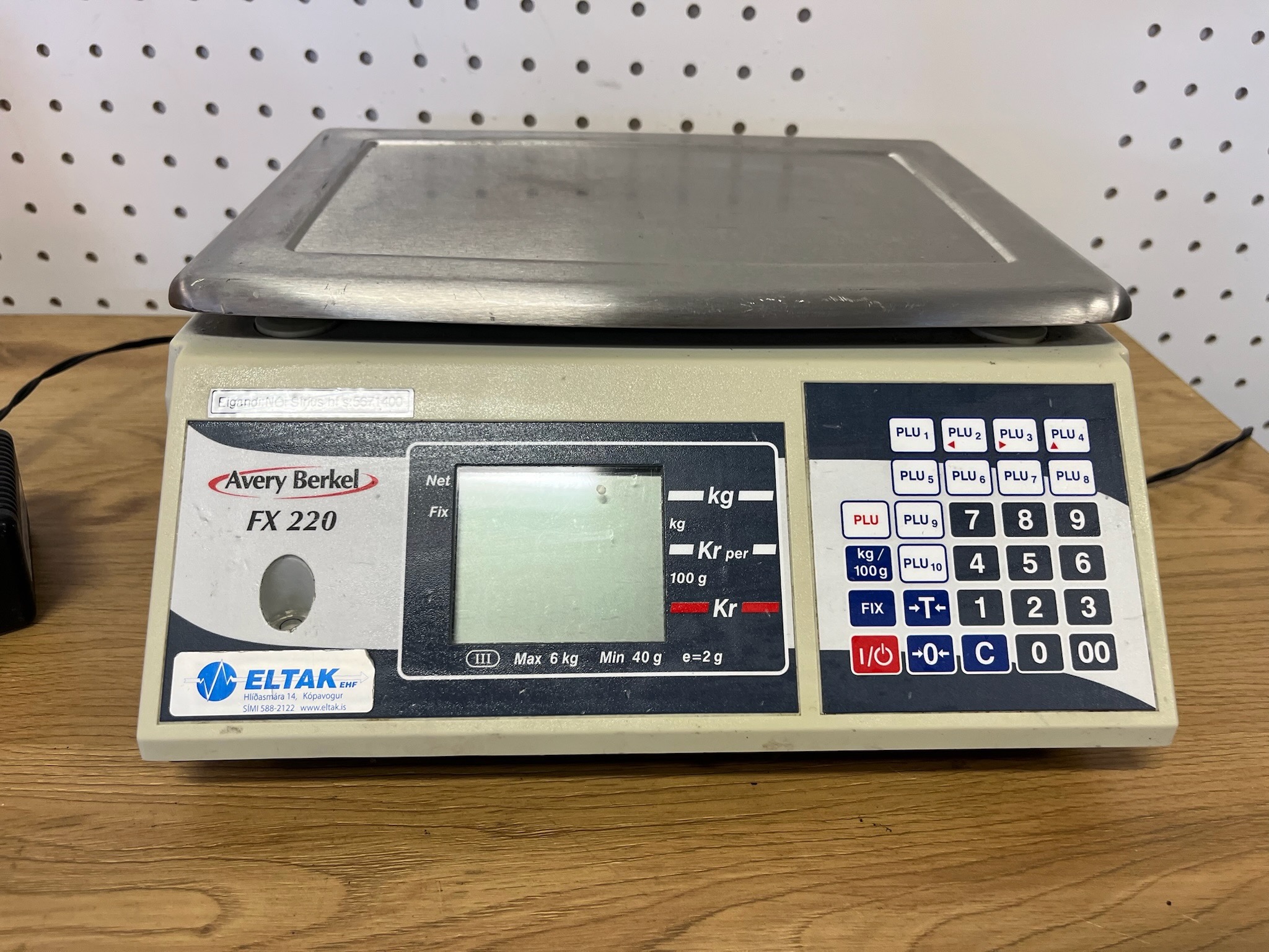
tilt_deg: -31.4
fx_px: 953
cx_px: 634
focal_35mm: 26
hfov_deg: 67.3
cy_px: 476
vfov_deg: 53.1
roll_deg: -1.7
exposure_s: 1/100
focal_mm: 5.1
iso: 125
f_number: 1.6
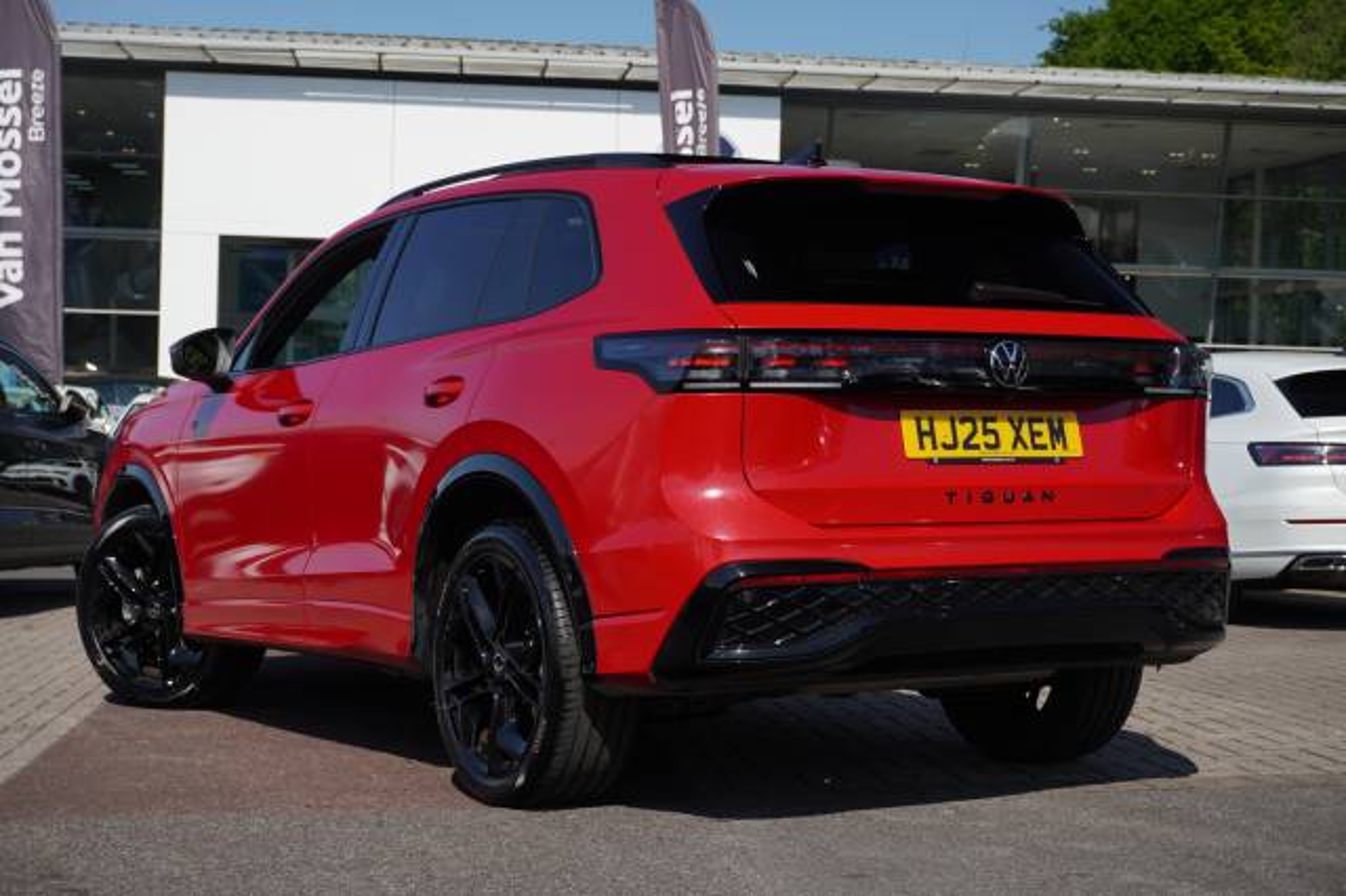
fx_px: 2242
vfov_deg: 22.6
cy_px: 448
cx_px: 673
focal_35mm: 60
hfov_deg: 33.4
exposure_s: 1/800
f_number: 5.6
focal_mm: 40
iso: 200
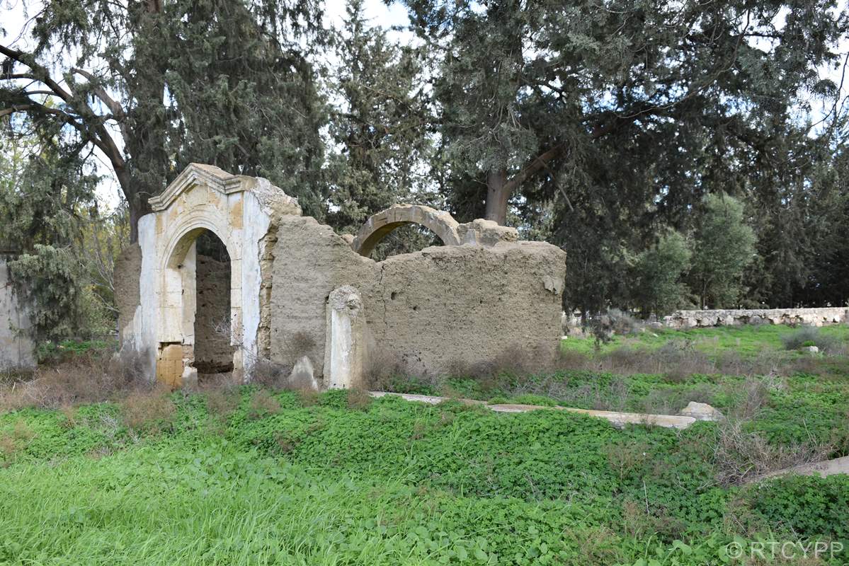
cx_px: 424
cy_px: 283
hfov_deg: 51.3
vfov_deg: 35.5
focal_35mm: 38
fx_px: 885
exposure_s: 1/250
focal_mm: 25
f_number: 5.6
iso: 200
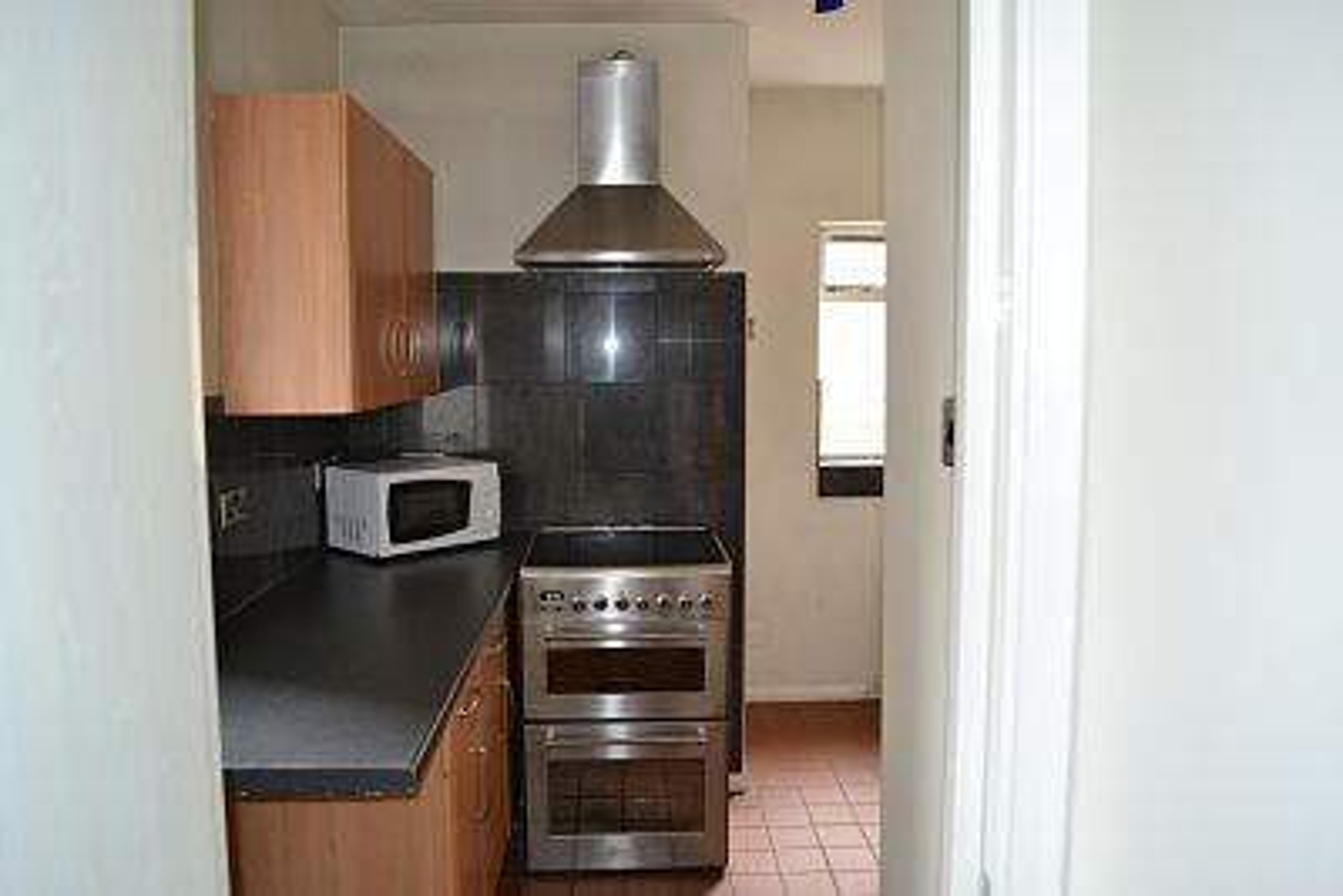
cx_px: 672
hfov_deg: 67.4
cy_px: 448
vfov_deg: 48.0
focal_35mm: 27
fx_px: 1008
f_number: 3.5
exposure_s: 1/60
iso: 800
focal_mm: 18
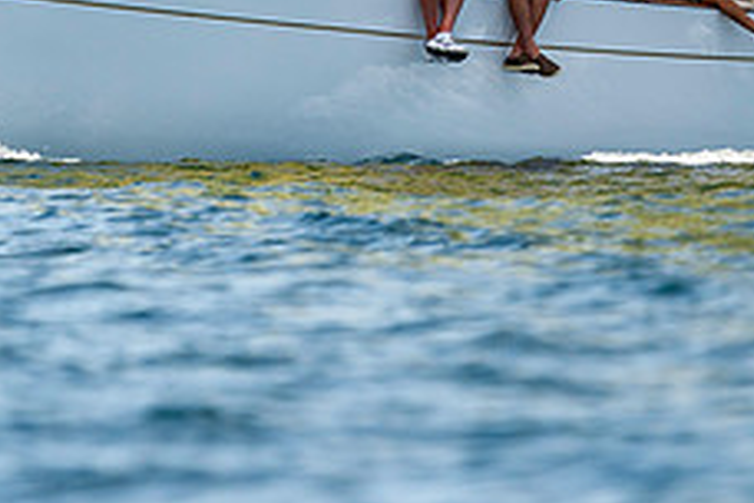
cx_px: 588
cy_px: -87
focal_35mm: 1639
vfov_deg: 0.8
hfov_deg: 1.3
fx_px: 34325
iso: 400
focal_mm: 600
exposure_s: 1/2500
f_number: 5
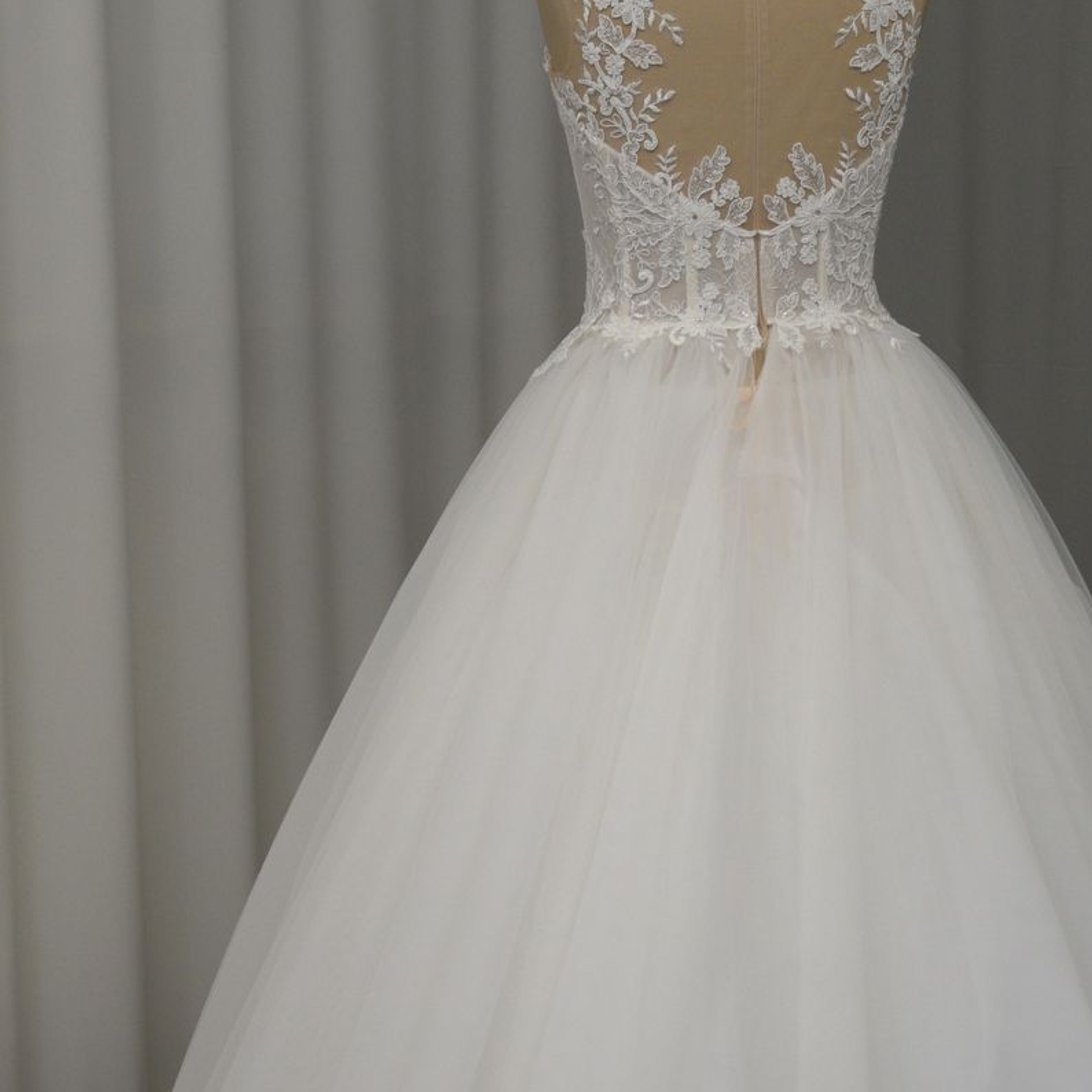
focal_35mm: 101
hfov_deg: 17.2
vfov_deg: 17.0
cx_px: 758
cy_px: 948
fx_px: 3603
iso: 400
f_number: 4.5
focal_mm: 35
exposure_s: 1/80
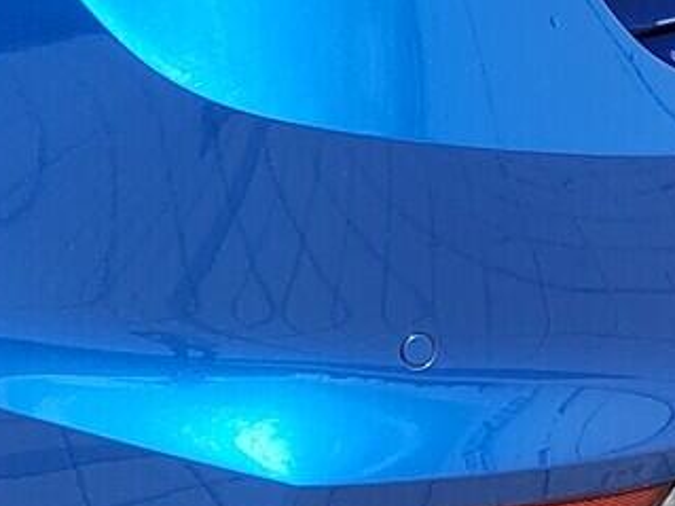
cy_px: -148
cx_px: 618
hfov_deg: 5.8
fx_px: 6686
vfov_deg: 4.3
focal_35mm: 343
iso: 25
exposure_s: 1/924
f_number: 2.4
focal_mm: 7.12
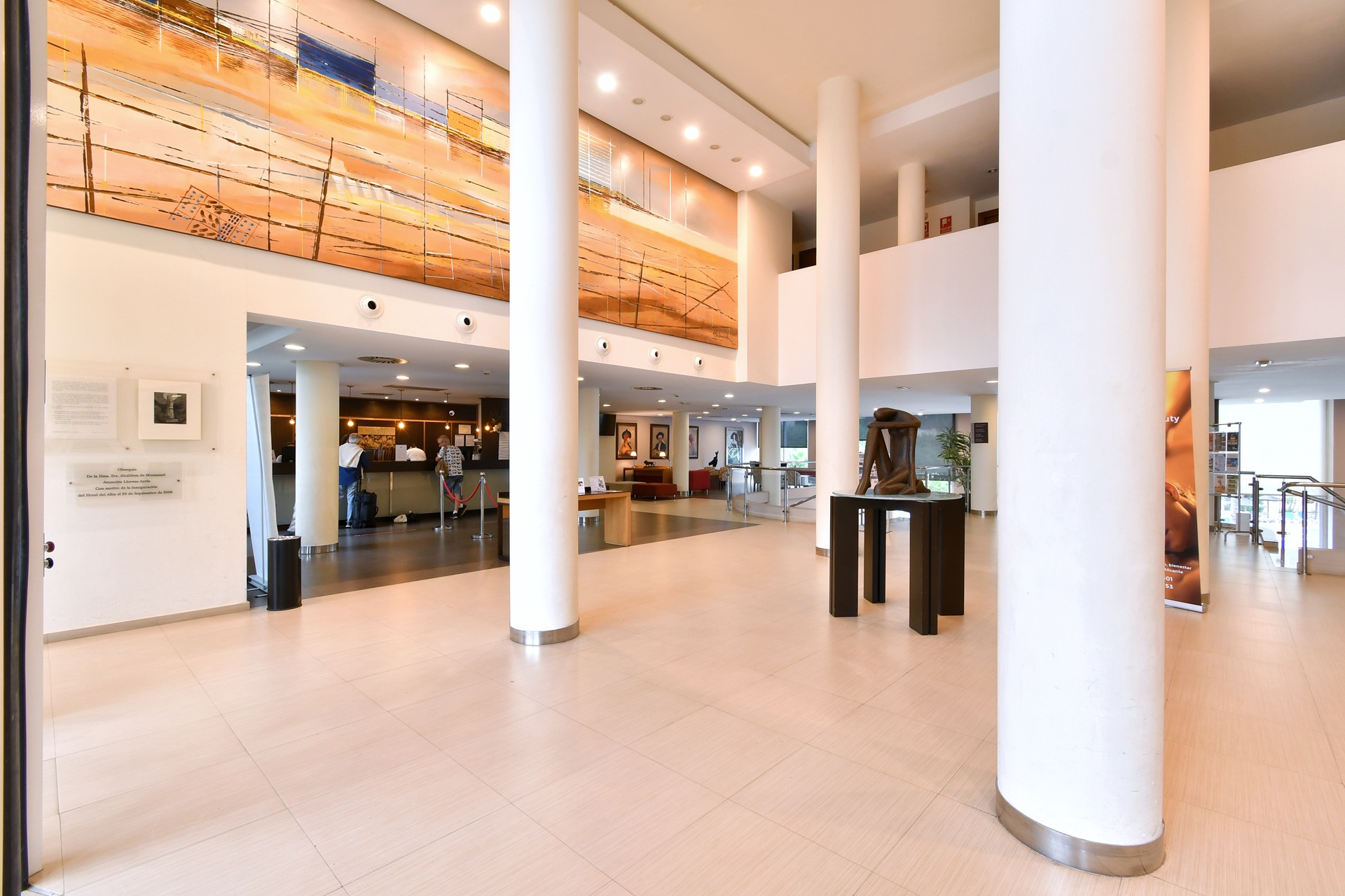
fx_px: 560
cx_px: 672
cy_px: 448
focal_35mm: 15
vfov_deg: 77.3
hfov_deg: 100.4
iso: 400
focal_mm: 10
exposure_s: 1/10
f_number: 7.1
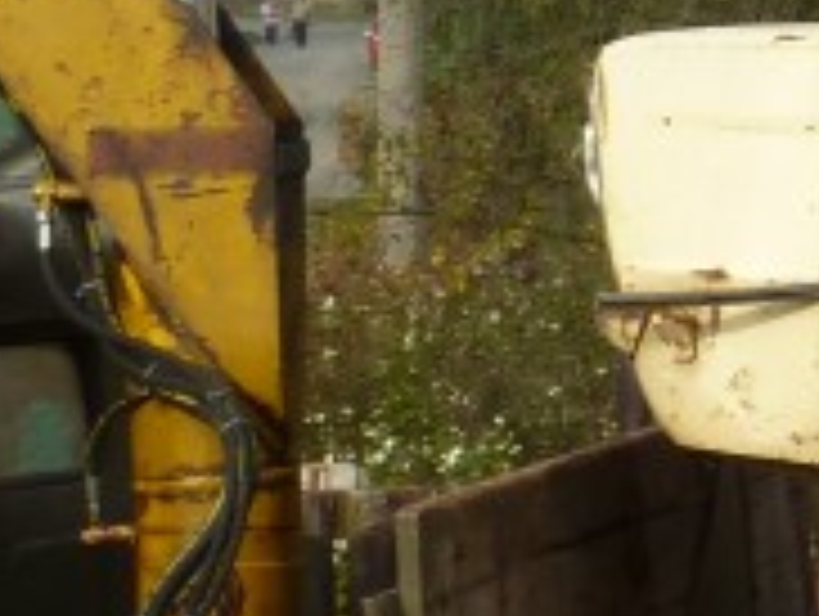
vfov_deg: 4.8
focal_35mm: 309
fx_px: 7320
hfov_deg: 6.2
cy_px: -67
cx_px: 1872
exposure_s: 1/320
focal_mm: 9.1
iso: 80
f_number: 3.9
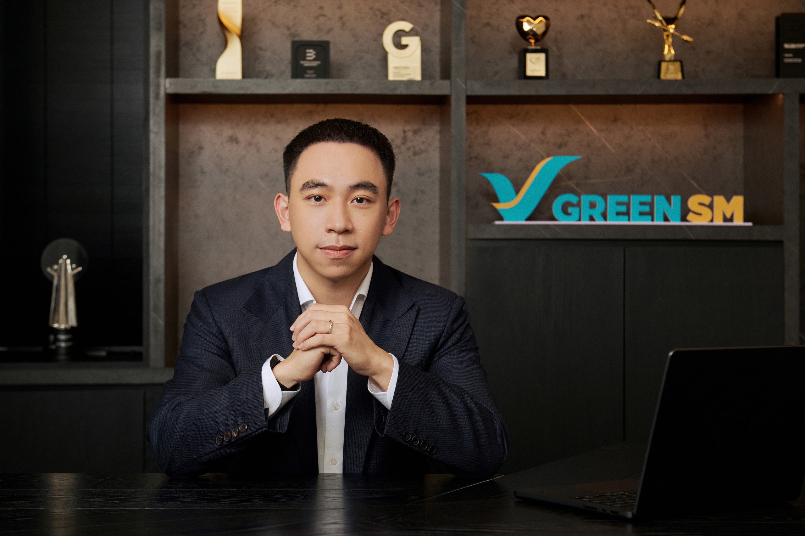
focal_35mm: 60
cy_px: 268
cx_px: 402
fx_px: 1341
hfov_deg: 33.4
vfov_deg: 22.6
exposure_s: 1/160
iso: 400
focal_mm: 60
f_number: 4.5
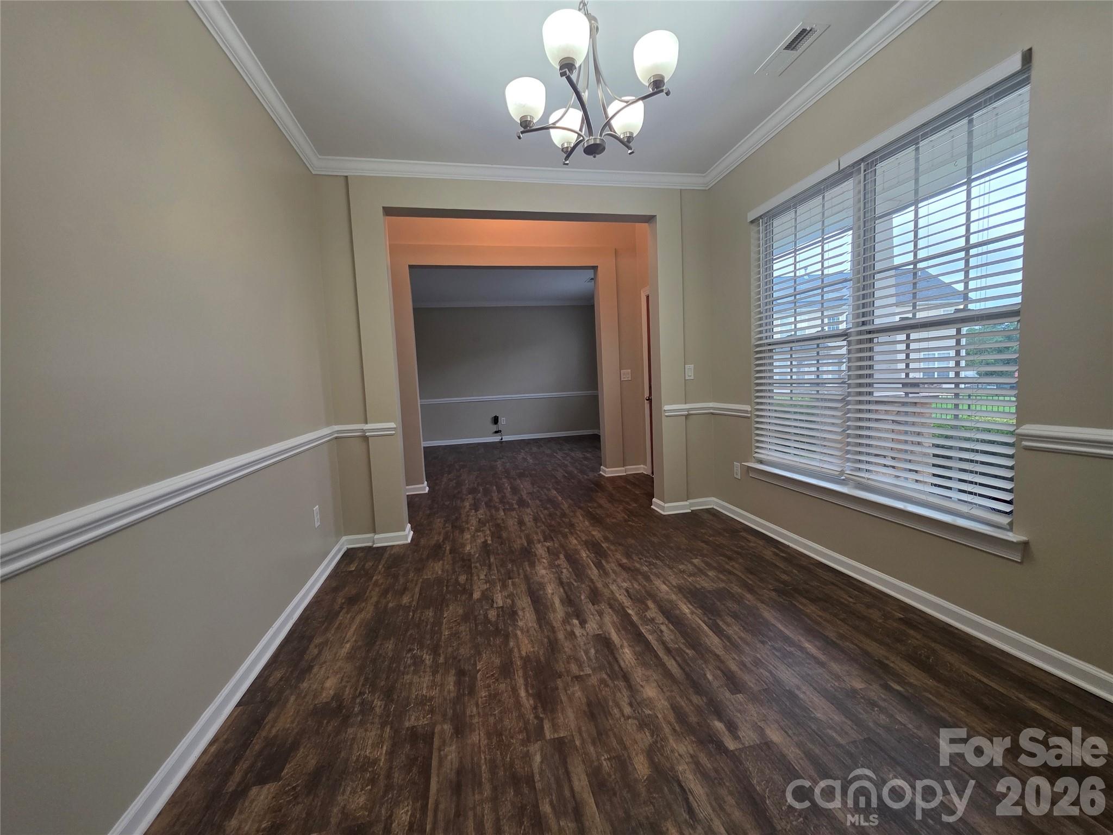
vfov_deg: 89.9
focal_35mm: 13
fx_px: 418
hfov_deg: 106.2
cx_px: 556
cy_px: 418
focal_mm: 2.2
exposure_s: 1/120
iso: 160
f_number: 1.9
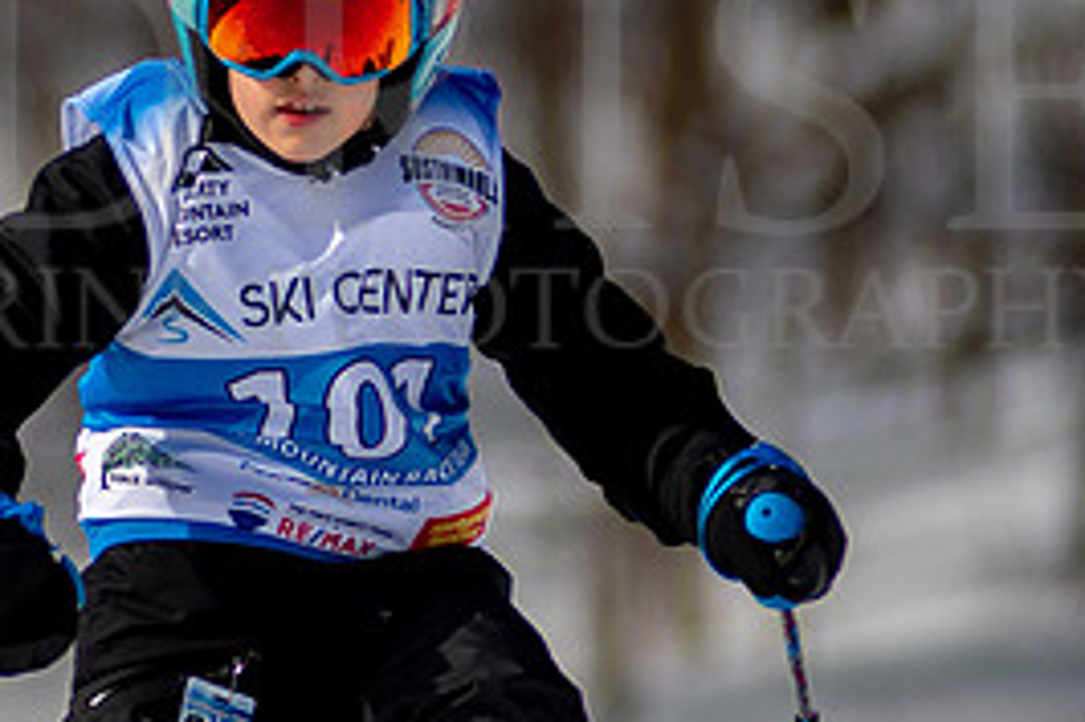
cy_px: 288
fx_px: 35510
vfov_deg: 1.2
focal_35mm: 1179
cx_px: 344
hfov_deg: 1.8
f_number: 2.8
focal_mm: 300
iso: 100
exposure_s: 1/6400
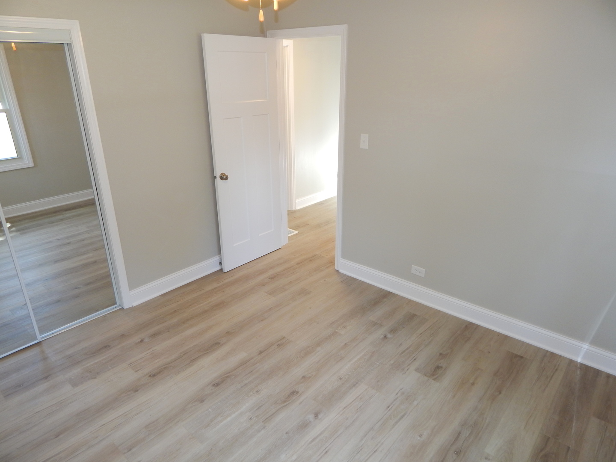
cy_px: 231
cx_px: 308
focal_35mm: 22
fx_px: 391
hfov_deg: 76.4
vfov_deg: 61.1
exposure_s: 1/40
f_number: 3
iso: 125
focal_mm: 4
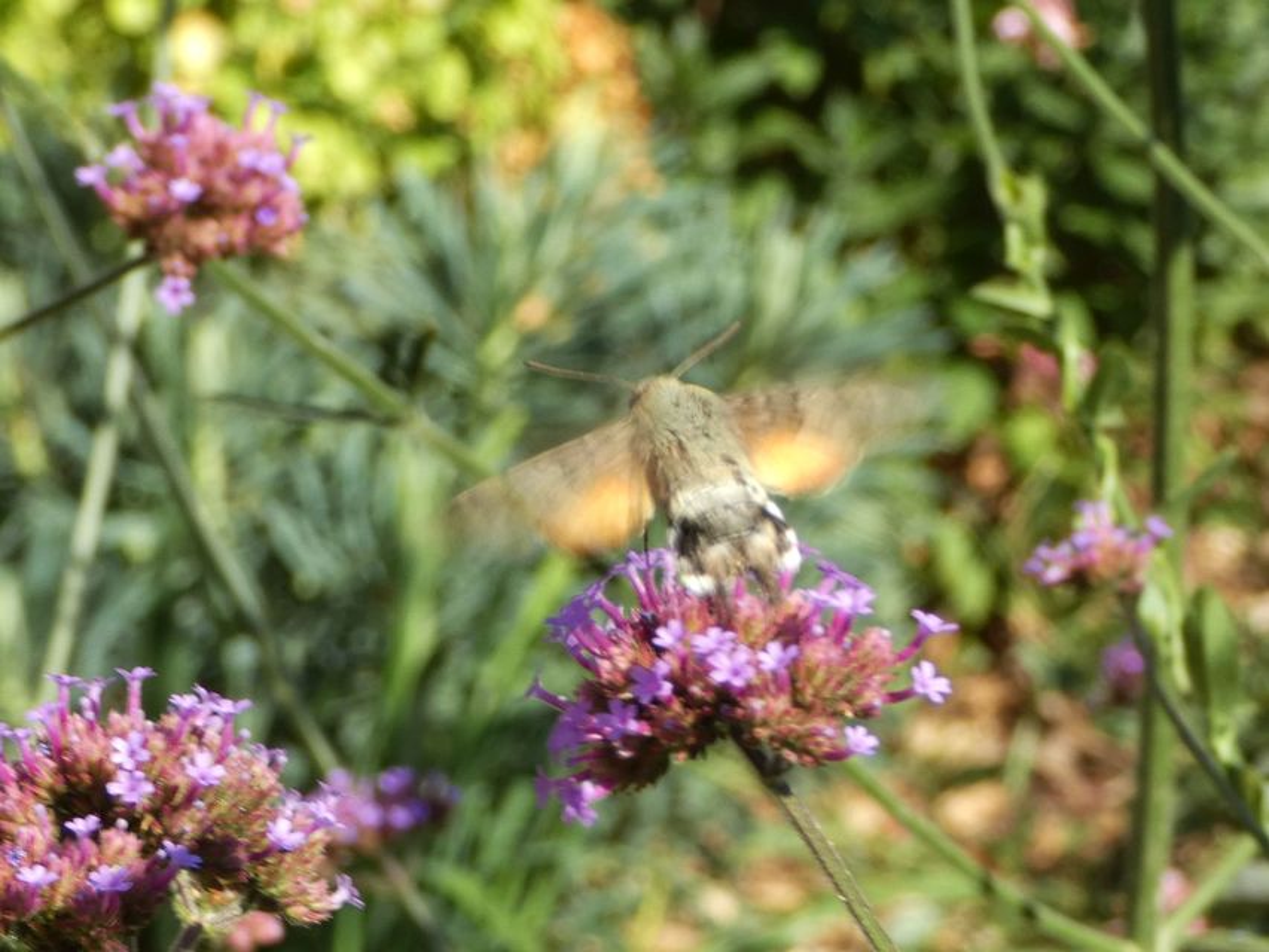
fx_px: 4216
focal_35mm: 115
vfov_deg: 12.9
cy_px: 476
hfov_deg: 17.1
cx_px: 634
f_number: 5
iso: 80
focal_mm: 20.5
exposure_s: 1/100
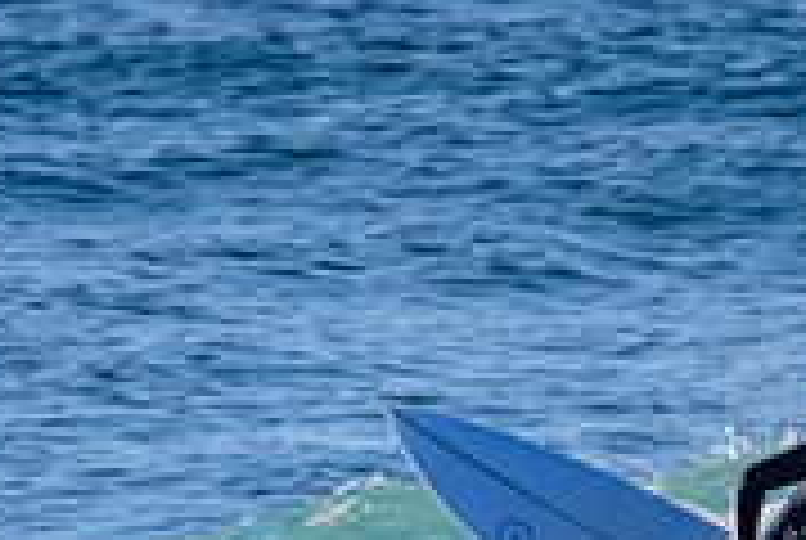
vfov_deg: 0.5
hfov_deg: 0.8
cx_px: 806
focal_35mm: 2586
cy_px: 857
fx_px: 57993
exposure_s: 1/2000
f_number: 11
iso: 1100
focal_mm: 800
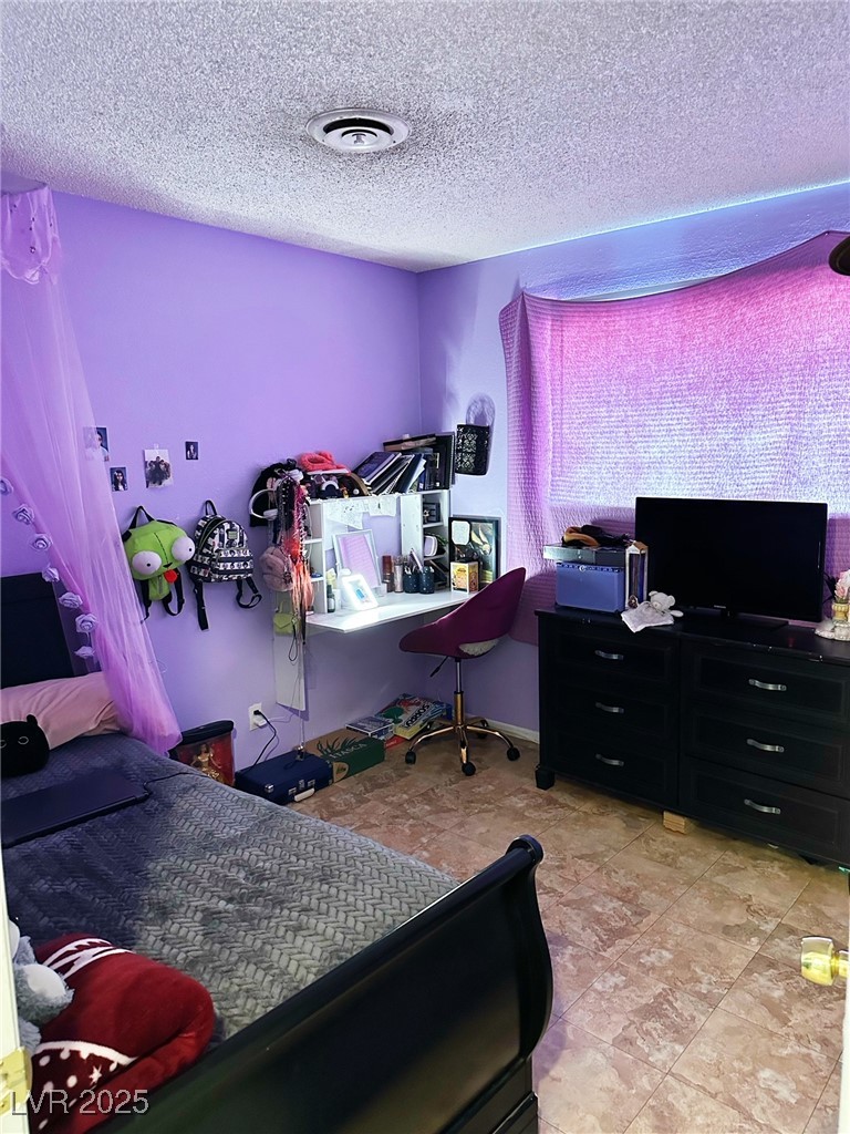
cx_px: 425
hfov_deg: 56.8
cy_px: 567
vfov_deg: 71.6
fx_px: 786
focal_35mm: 24
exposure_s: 1/40
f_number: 1.78
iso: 800
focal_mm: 6.86
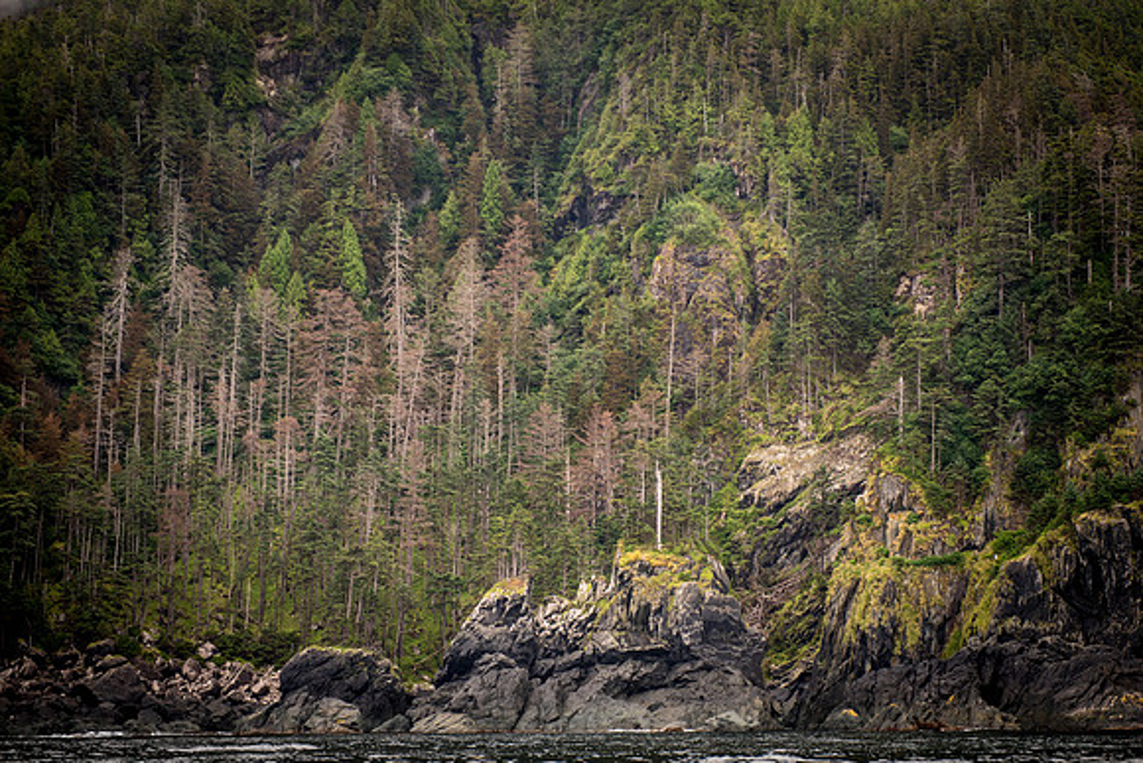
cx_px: 633
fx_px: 2487
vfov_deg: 17.4
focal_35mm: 78
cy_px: 396
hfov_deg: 25.9
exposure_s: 1/1000
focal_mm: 70
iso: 100
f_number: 2.8
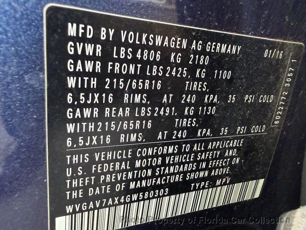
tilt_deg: -17.4
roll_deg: -6.0
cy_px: 115
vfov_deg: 54.9
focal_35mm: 25
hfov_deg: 69.4
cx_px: 153
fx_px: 221
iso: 320
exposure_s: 1/67
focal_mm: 2.22
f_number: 2.2
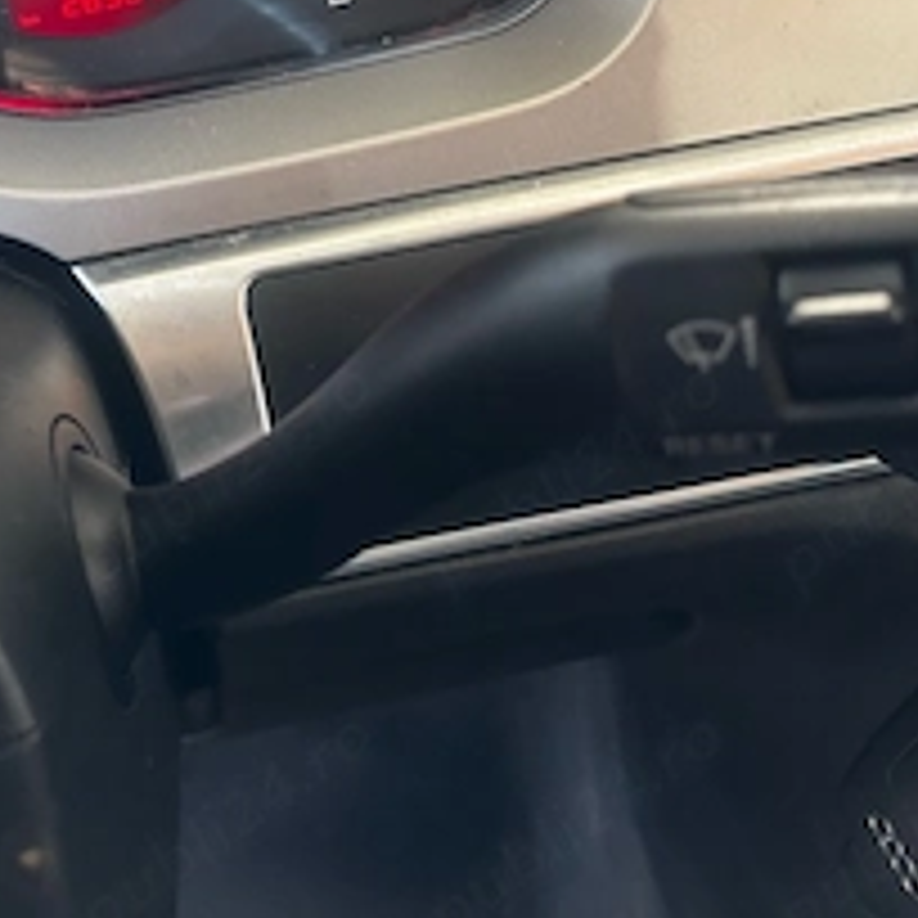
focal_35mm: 45
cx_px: 315
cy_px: 180
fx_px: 1350
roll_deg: +8.4
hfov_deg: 37.2
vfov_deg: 36.3
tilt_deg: -30.8
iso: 320
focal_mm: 5.96
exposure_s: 1/42
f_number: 1.6
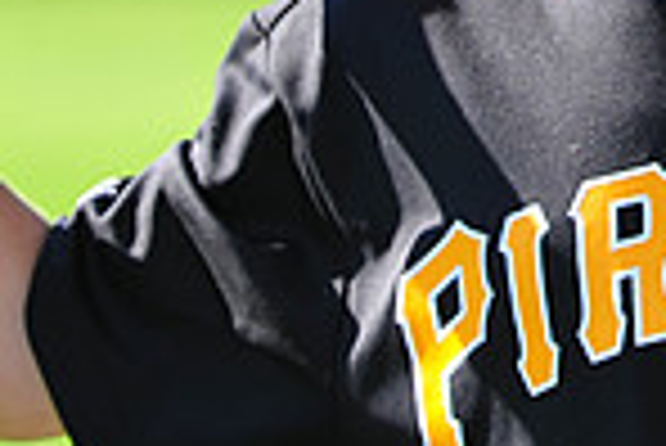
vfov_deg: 2.3
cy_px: -207
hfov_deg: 3.4
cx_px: 801
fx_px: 11222
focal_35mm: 606
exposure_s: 1/400
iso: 200
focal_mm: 155
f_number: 5
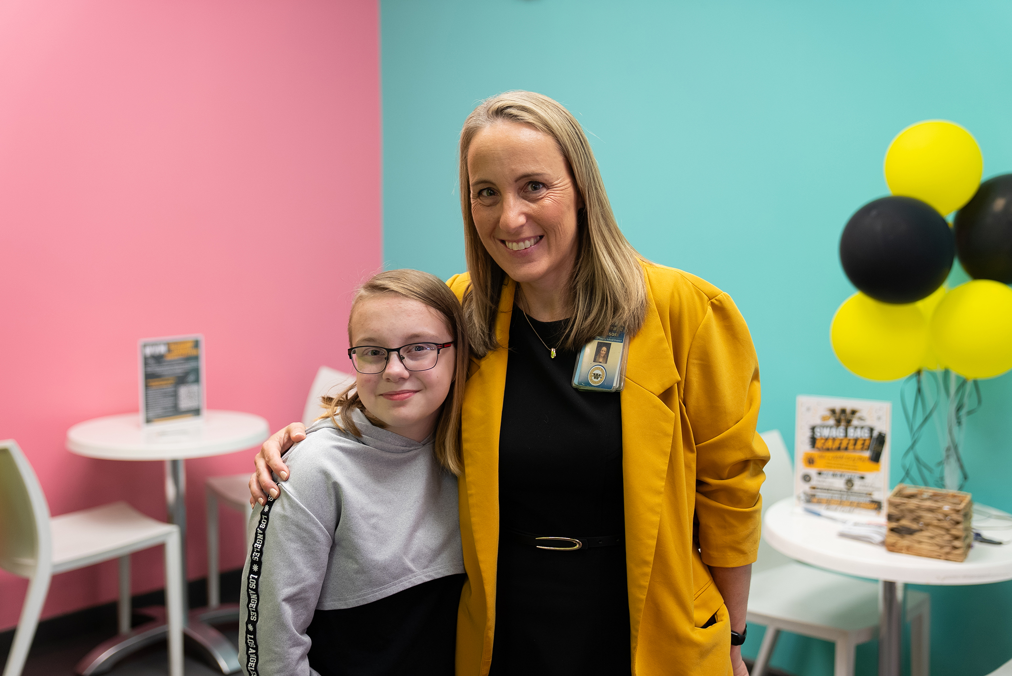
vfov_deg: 29.9
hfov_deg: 43.6
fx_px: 1266
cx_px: 506
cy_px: 338
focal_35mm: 45
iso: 500
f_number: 2.8
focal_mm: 45
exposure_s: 1/125
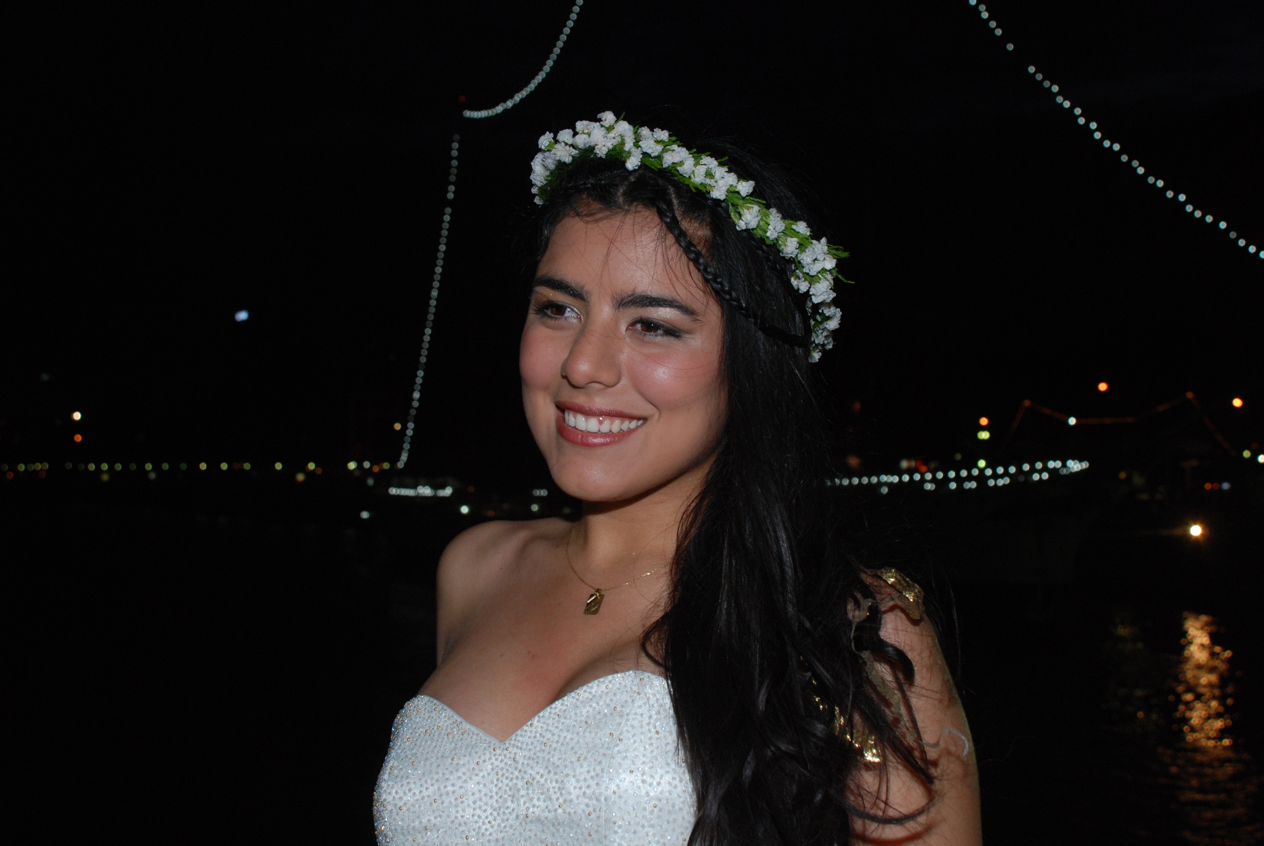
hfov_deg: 41.9
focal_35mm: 47
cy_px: 345
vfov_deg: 28.7
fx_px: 1652
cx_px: 655
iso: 400
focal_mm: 26
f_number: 5.6
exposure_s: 1/60
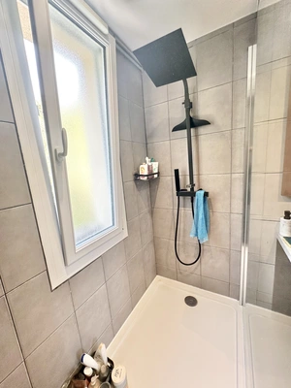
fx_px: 157
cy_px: 194
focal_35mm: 14
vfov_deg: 102.1
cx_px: 146
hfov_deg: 85.7
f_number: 2.2
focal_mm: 2.22
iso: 100
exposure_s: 1/100
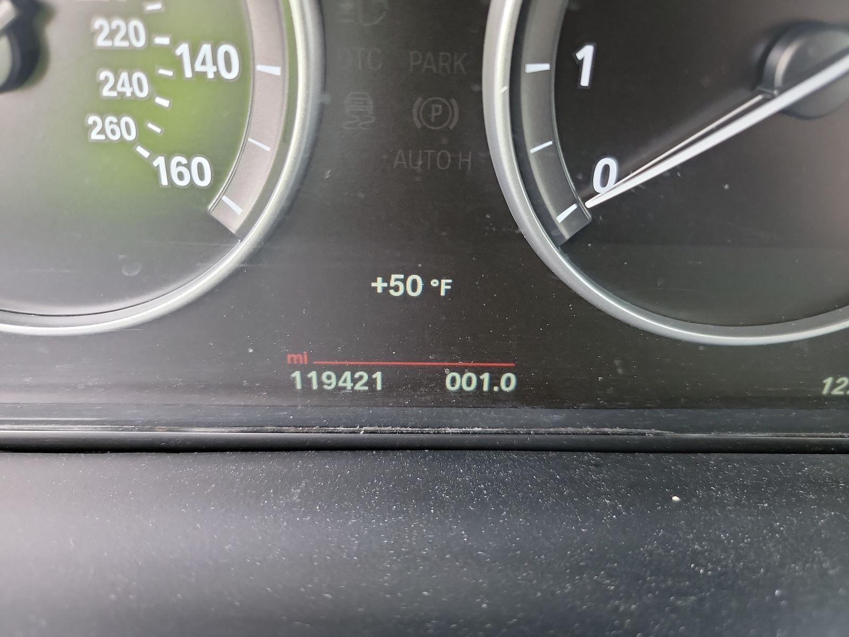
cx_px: 424
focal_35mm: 24
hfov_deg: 71.6
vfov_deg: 56.8
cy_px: 318
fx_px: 589
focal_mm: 6.7
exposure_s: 1/59
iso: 478
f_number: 1.8
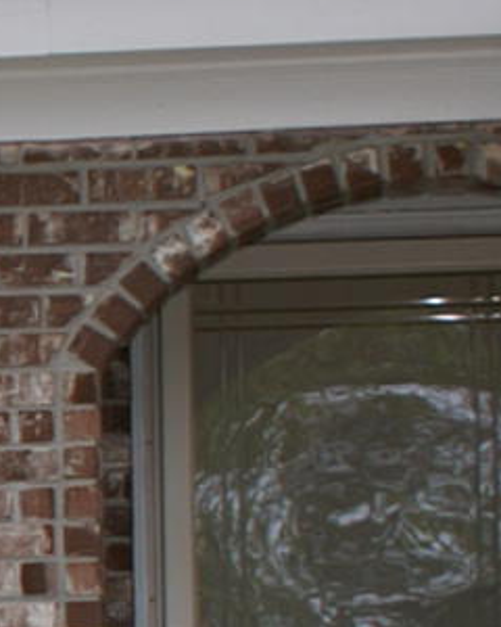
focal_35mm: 275
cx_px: -1234
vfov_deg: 7.0
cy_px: 610
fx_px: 5097
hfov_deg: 5.2
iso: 100
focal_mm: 26
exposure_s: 1/125
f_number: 4.5
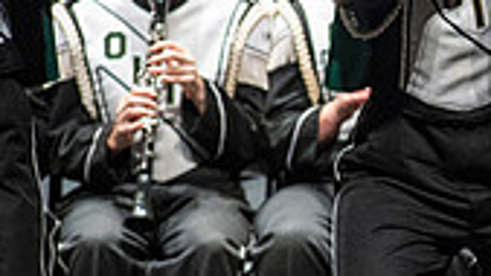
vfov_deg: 1.1
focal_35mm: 1076
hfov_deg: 2.0
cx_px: 782
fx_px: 14007
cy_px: 87
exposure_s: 1/400
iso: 5000
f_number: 5.6
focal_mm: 300
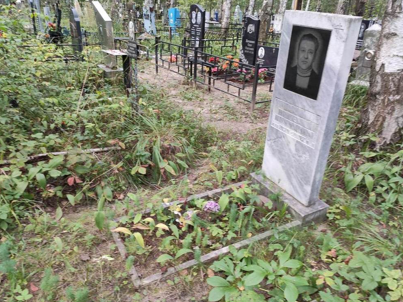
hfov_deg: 65.3
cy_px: 149
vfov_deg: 51.4
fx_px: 314
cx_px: 201
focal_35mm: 27
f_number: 1.75
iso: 250
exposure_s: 1/60
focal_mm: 4.77
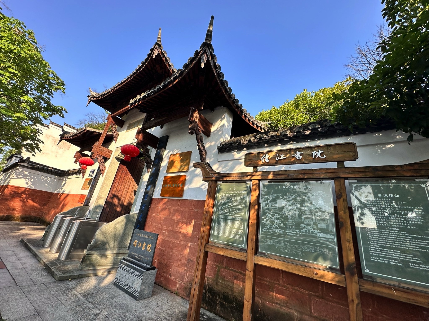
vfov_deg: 85.7
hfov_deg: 102.1
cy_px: 160
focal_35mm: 14
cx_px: 214
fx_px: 174
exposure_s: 1/400
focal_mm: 2.22
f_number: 2.2
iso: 40
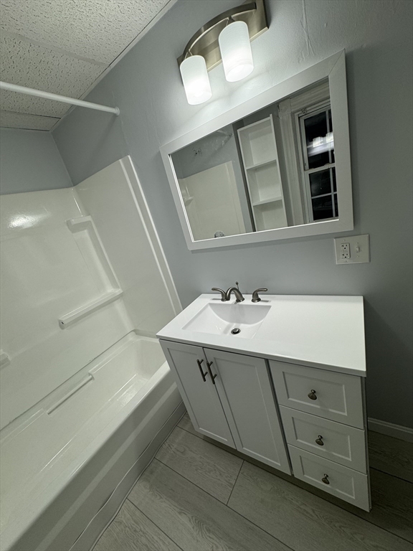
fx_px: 223
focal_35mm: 14
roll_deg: +16.2
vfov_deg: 102.1
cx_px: 206
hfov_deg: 85.7
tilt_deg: -18.4
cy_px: 276
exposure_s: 1/120
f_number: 2.2
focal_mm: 2.22
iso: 50
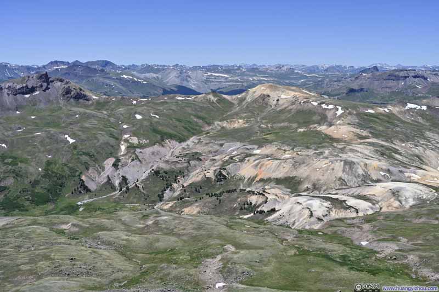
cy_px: 146
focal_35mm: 41
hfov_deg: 47.4
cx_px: 220
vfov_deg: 32.6
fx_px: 500
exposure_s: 1/640
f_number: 6.3
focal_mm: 41
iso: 64
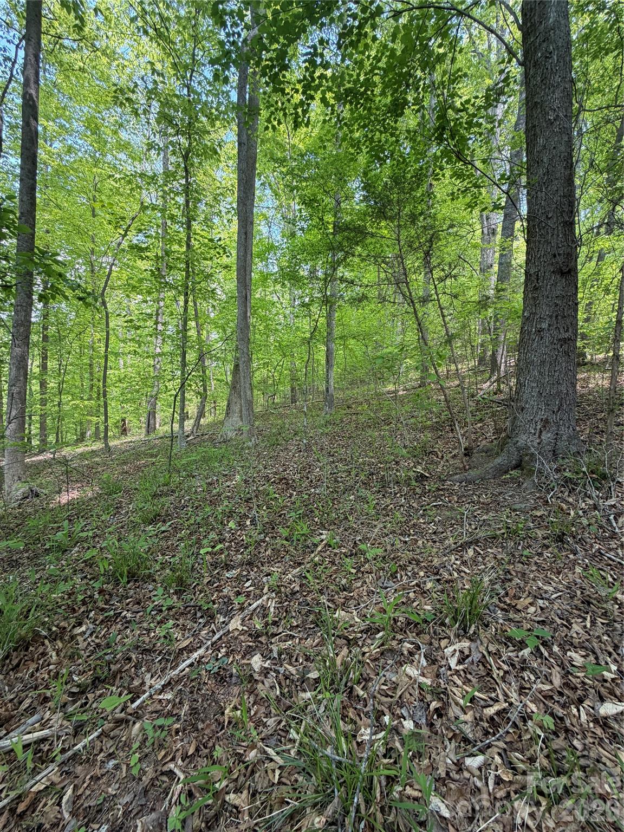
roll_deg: -2.7
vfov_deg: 102.1
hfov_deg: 85.7
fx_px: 336
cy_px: 416
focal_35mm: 14
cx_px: 312
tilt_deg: +1.2
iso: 100
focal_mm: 2.22
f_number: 2.2
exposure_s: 1/121
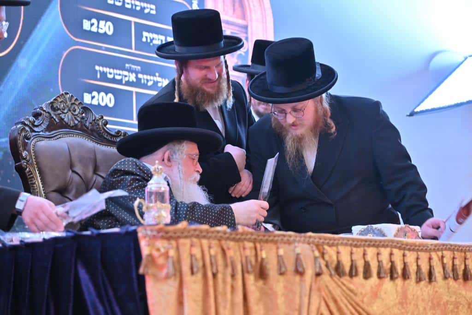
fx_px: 1062
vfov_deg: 16.9
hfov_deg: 25.1
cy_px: 158
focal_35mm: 81
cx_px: 236
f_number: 4
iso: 1250
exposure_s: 1/200
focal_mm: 81
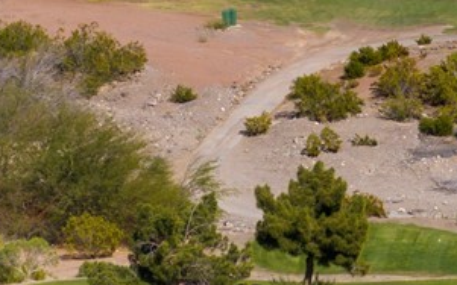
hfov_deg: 3.5
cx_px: 380
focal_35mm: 599
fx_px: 7459
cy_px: -293
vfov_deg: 2.2
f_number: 3.4
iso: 100
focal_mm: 30.71
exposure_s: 1/240
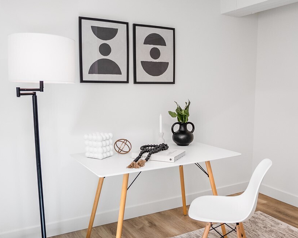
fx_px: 291
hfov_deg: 54.0
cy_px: 132
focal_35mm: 33
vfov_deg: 44.5
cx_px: 172
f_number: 2.8
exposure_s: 1/80
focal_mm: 17
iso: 320
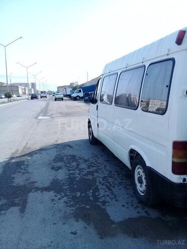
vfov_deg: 58.4
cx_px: 94
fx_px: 223
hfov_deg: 45.4
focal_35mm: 31
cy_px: 124
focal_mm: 3.3
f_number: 2.2
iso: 64
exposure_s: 1/868
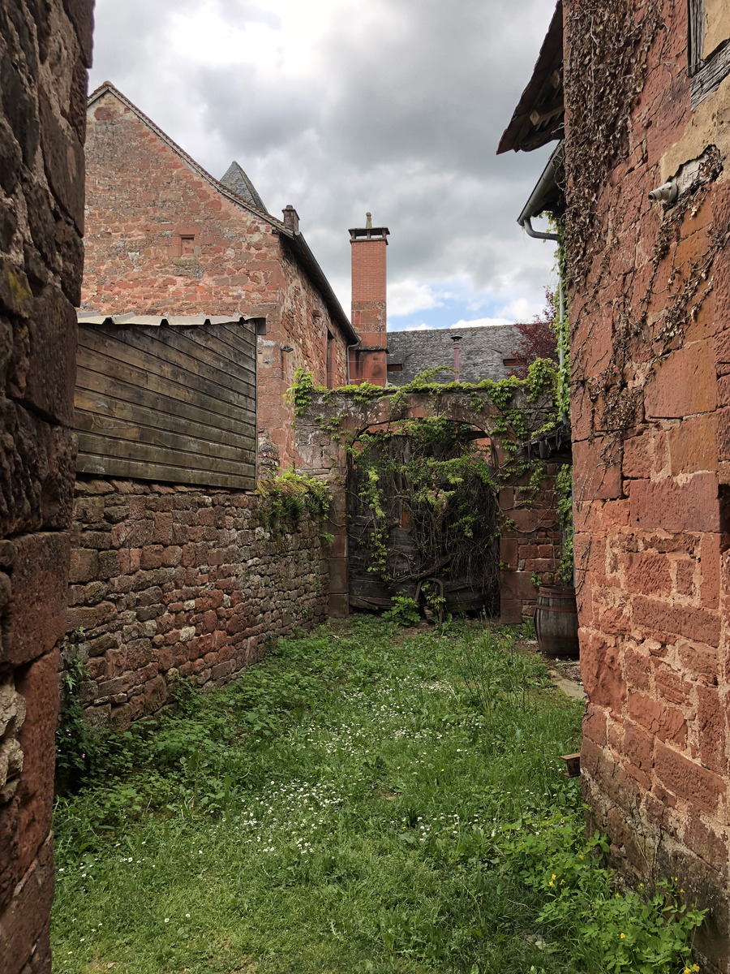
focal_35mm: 28
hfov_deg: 49.7
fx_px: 787
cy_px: 487
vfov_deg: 63.4
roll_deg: -2.1
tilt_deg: +5.0
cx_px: 365
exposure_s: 1/363
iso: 20
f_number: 1.8
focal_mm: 4
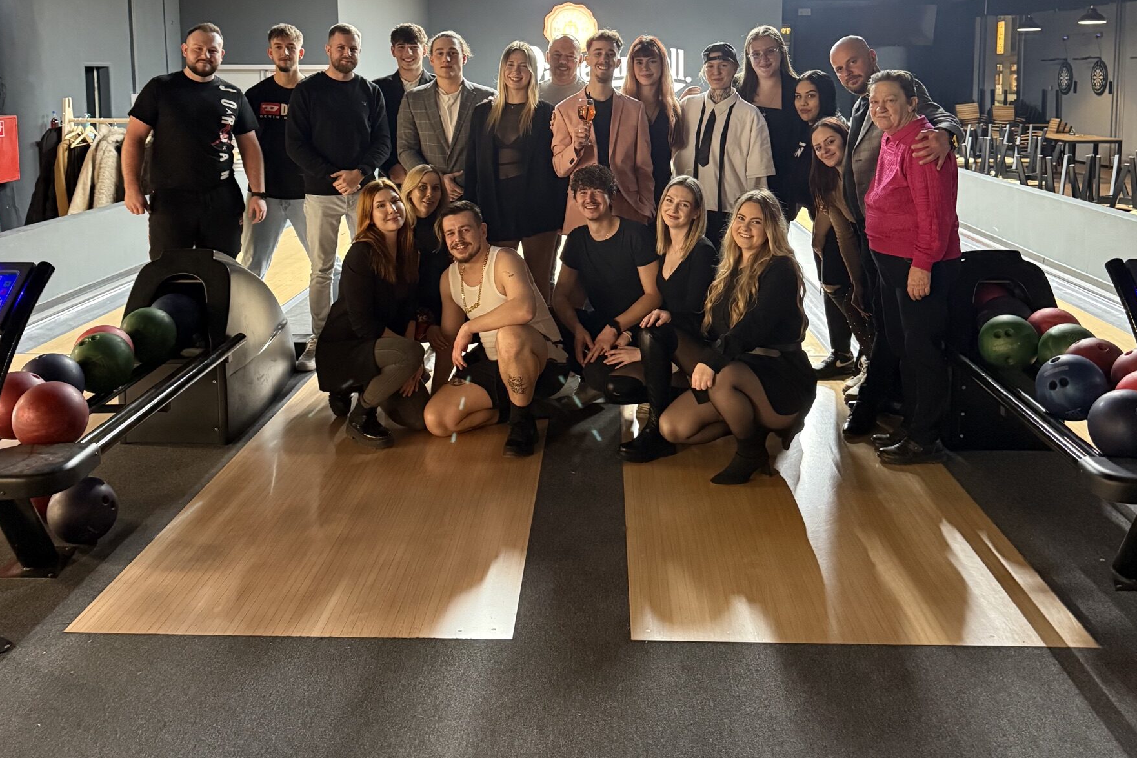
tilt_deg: -5.5
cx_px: 566
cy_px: 173
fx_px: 1074
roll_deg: -0.1
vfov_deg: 37.7
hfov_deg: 55.8
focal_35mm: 34
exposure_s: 1/30
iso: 800
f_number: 1.78
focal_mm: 6.76
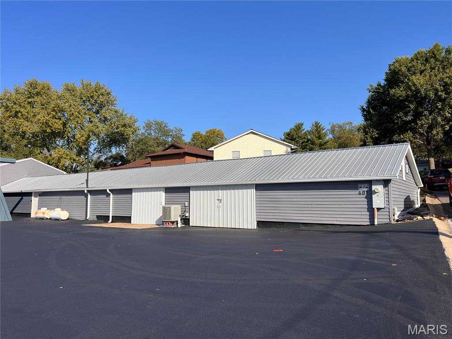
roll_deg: -0.3
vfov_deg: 53.1
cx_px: 226
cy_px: 170
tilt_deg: +3.8
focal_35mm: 26
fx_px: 339
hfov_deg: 67.3
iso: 50
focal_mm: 5.7
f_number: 1.5
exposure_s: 1/4444
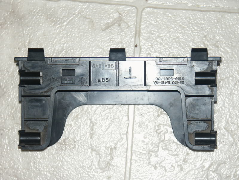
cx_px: 120
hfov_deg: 13.4
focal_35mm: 147
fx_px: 1015
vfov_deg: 10.1
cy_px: 90
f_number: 4
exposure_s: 1/125
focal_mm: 37.21
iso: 200
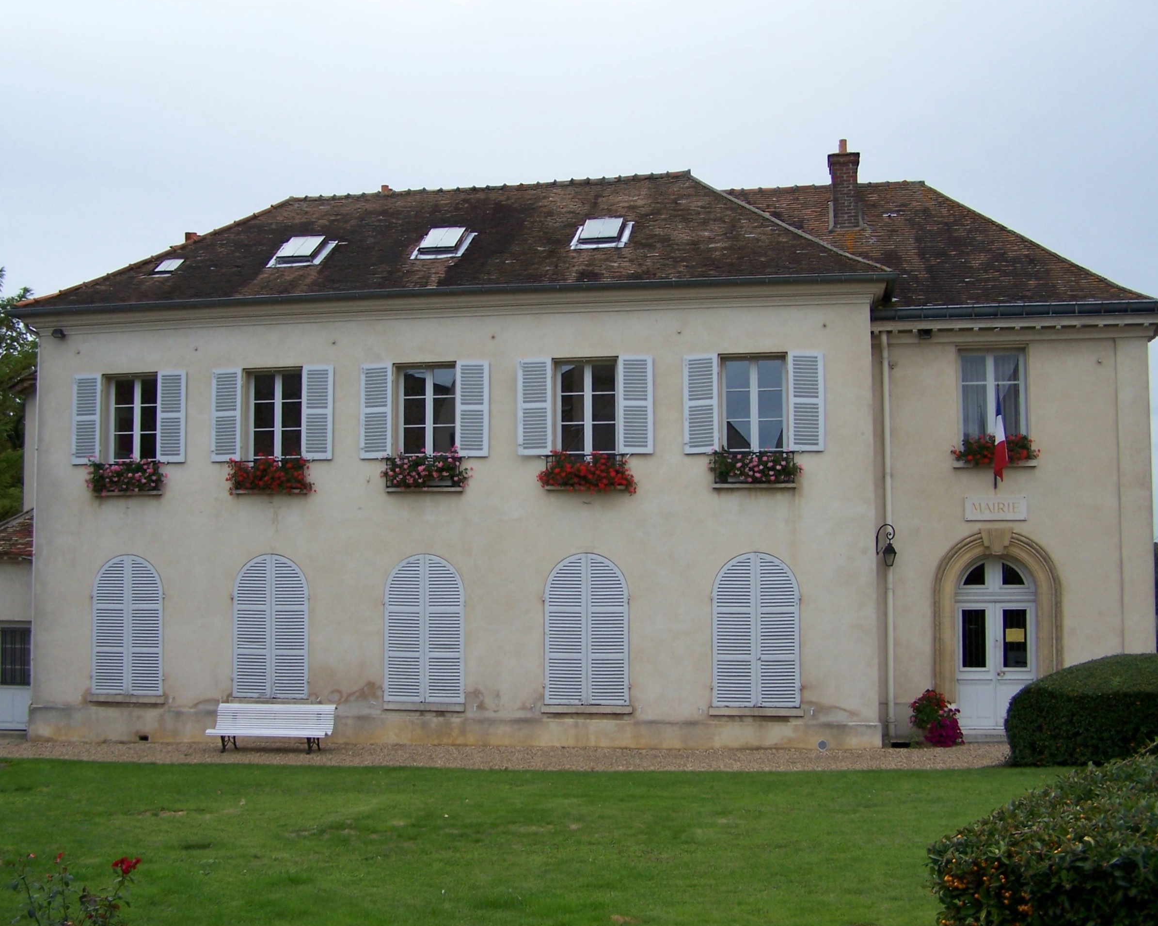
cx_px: 555
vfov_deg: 37.3
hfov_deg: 45.8
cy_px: 466
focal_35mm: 40
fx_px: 1371
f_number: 2.8
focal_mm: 6.3
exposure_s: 1/750
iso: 80
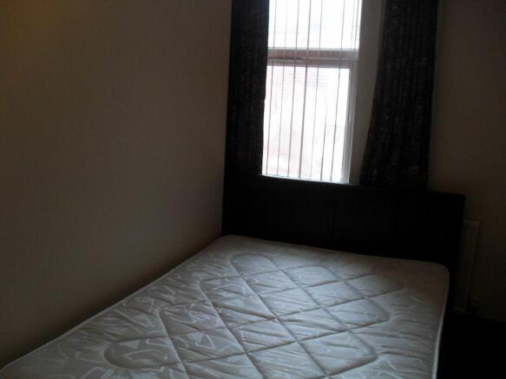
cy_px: 190
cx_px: 253
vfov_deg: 40.7
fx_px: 512
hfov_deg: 52.6
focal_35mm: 35
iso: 120
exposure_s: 1/45
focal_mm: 6.3
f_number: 3.2
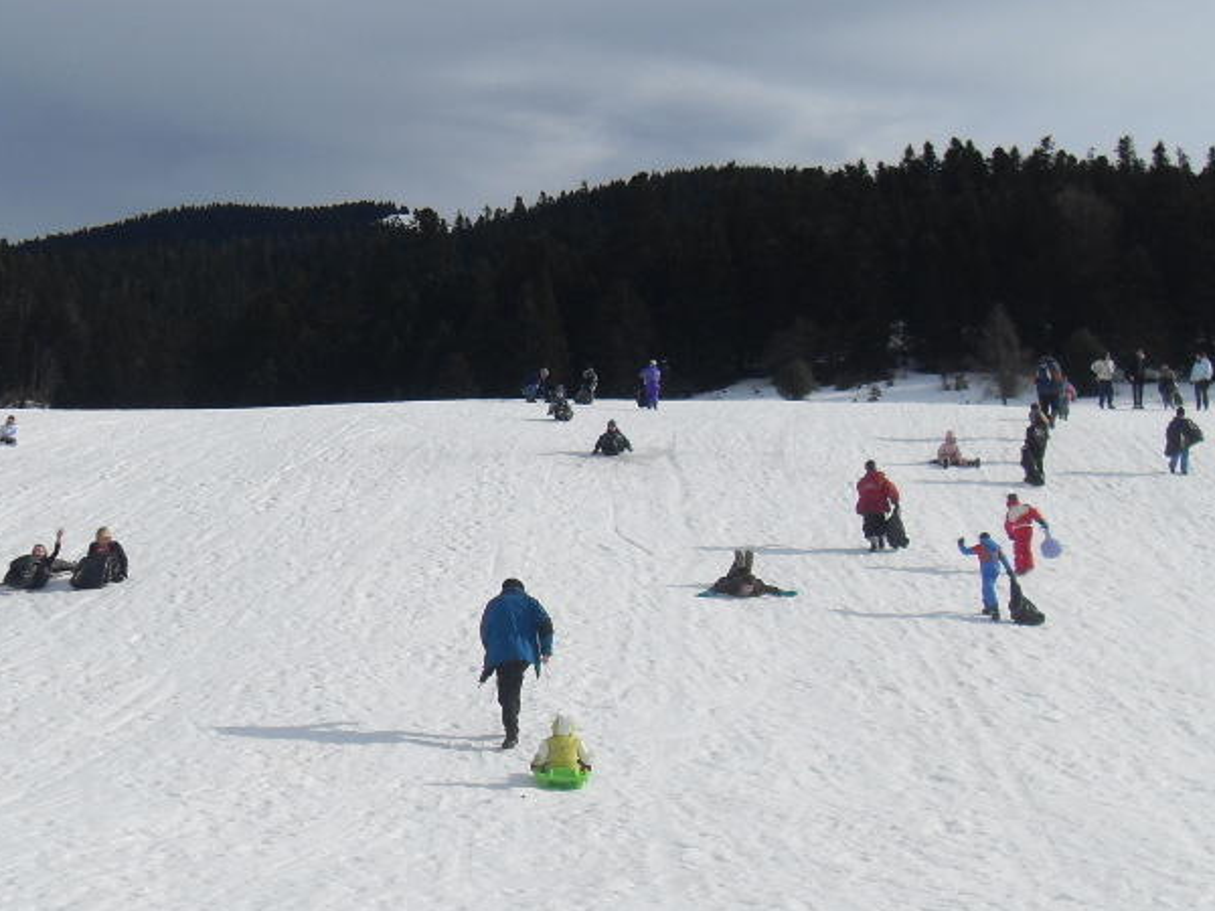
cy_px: 563
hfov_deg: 33.1
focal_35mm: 58
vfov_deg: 25.2
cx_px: 472
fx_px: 2036
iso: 80
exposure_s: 1/500
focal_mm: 6.3
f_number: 7
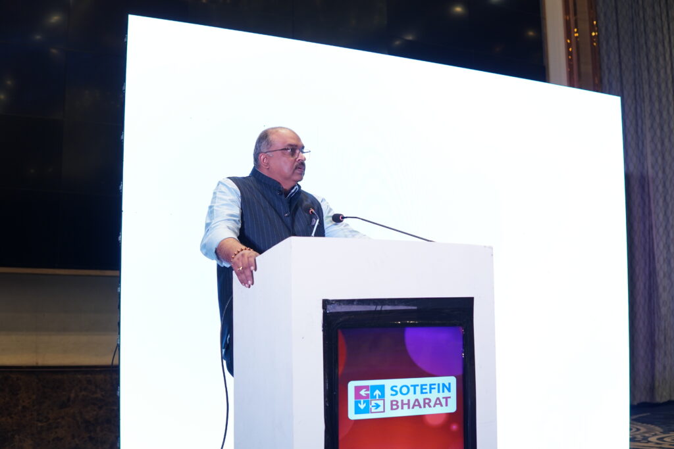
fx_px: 843
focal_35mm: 45
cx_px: 337
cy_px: 224
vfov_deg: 29.9
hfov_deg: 43.6
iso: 400
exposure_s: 1/100
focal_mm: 30
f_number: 2.8
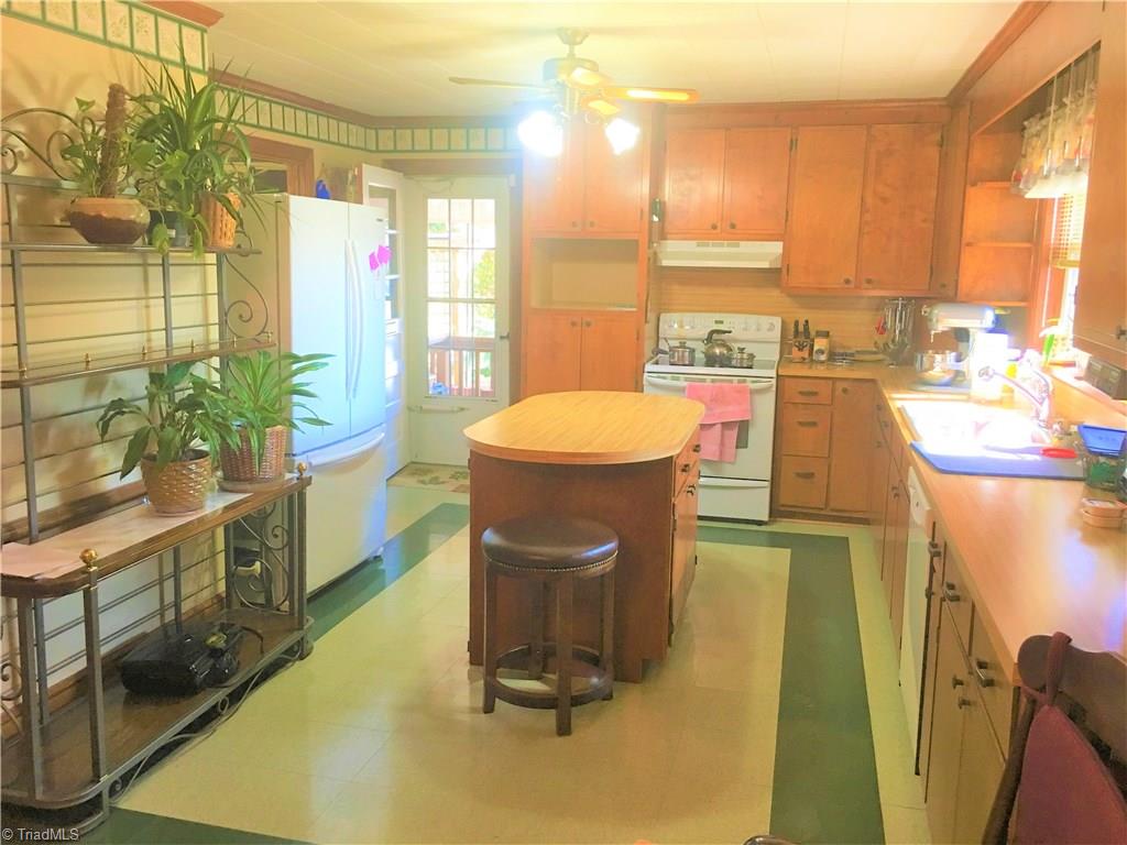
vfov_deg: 48.2
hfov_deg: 61.7
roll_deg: -1.0
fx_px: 944
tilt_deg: -8.8
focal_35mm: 29
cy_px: 422
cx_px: 564
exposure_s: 1/15
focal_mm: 4.15
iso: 50
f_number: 2.2
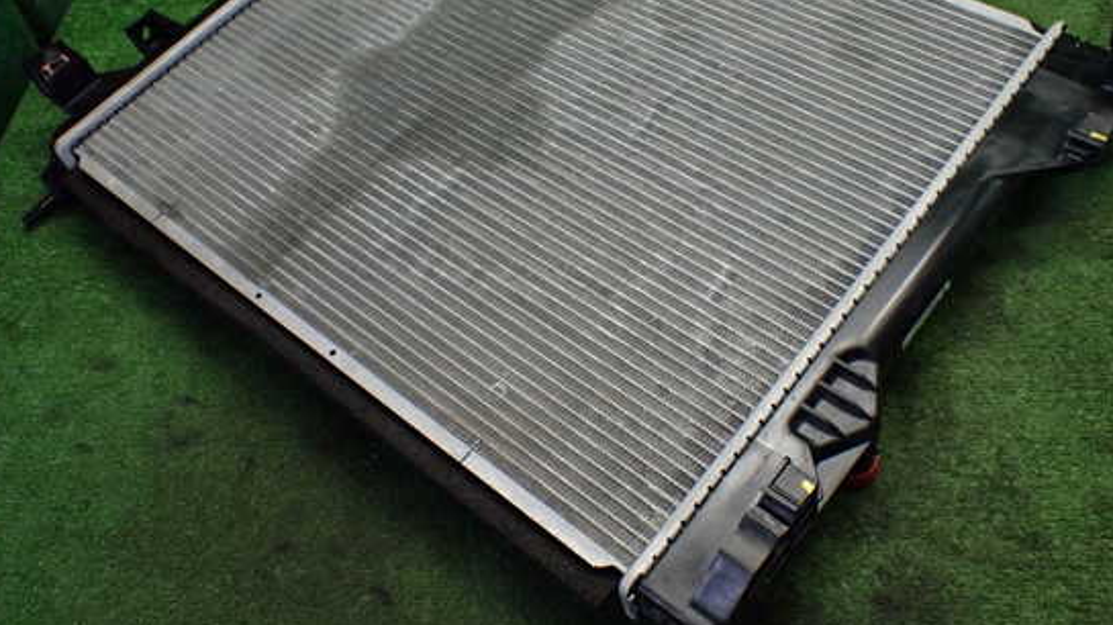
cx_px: 553
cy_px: 229
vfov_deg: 32.6
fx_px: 1062
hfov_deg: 55.3
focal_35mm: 36
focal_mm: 5.4
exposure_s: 1/125
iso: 500
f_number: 2.3
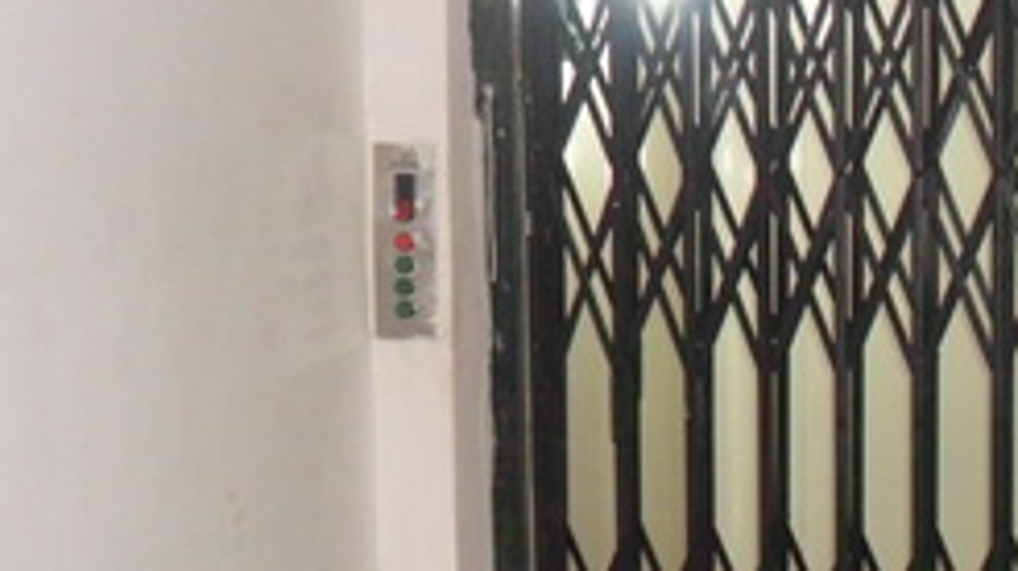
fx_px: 2212
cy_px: 424
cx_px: 1018
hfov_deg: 24.7
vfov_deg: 14.7
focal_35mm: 82
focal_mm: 6.6
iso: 400
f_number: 4
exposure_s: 1/45
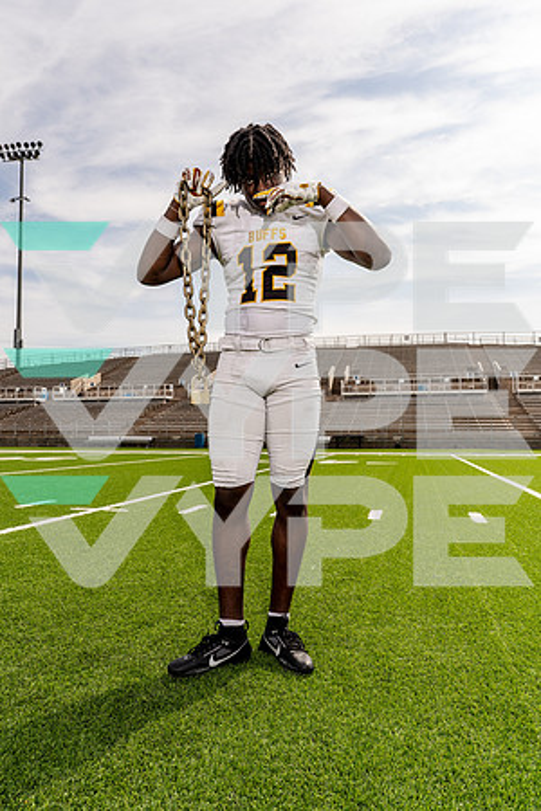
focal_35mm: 26
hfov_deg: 49.6
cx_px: 270
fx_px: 586
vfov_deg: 69.4
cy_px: 406
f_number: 8
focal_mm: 26
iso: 100
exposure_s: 1/250
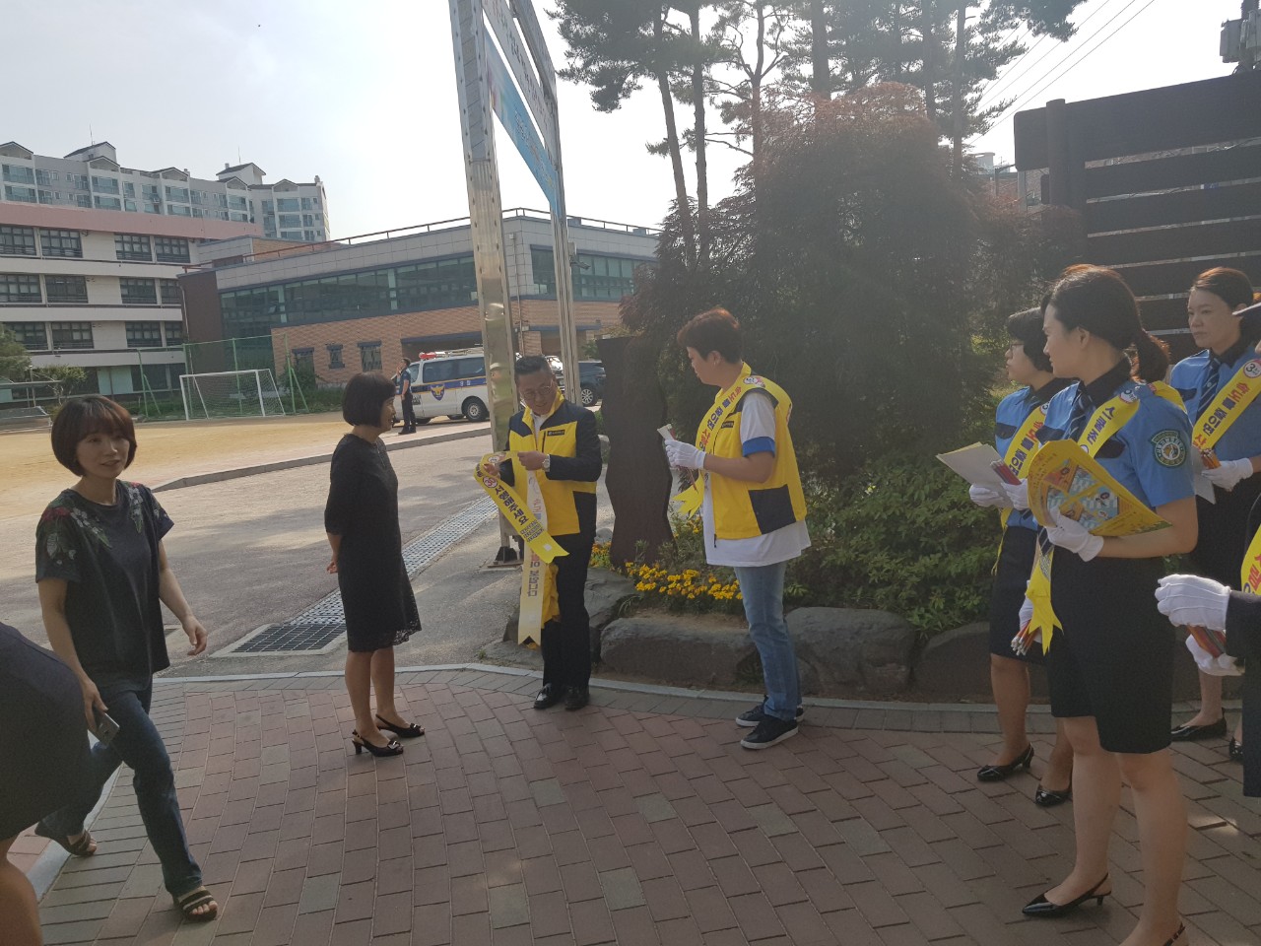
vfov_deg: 53.1
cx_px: 630
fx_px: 947
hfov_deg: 67.3
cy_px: 473
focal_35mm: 26
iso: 40
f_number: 1.7
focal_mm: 4.3
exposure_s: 1/2500
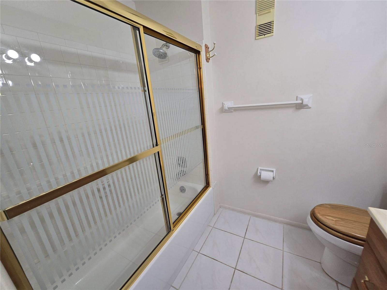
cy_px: 145
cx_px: 194
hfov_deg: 106.2
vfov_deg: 89.9
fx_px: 145
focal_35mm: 13
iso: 100
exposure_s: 1/60
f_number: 2.2
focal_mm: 2.2
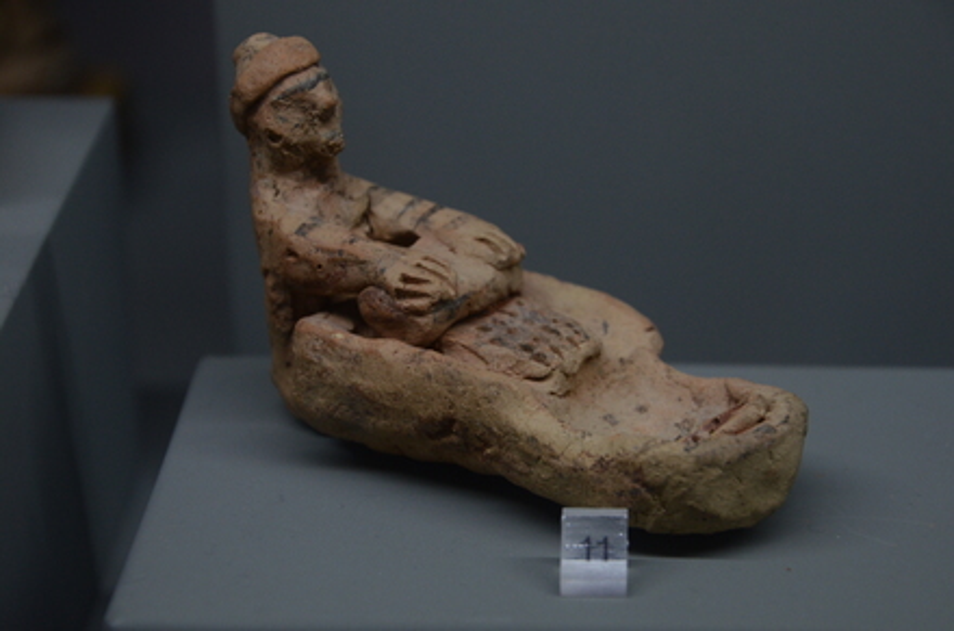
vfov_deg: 10.6
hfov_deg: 15.9
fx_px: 3410
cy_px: 316
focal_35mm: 129
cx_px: 477
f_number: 5.6
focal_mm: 86
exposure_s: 1/60
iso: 1000
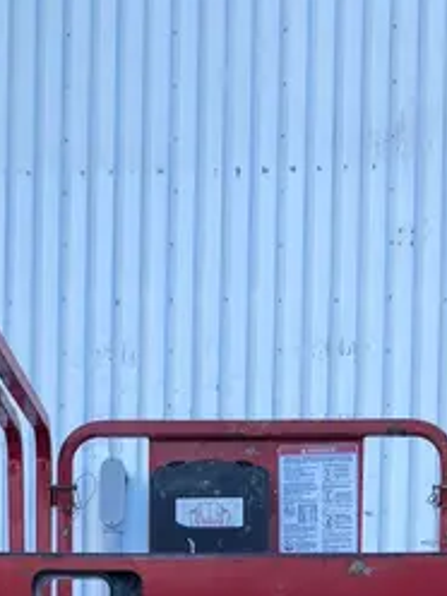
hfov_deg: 19.1
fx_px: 1326
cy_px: 775
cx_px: 192
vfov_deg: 22.6
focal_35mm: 77
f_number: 1.8
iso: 32
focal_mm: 4.25
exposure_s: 1/549
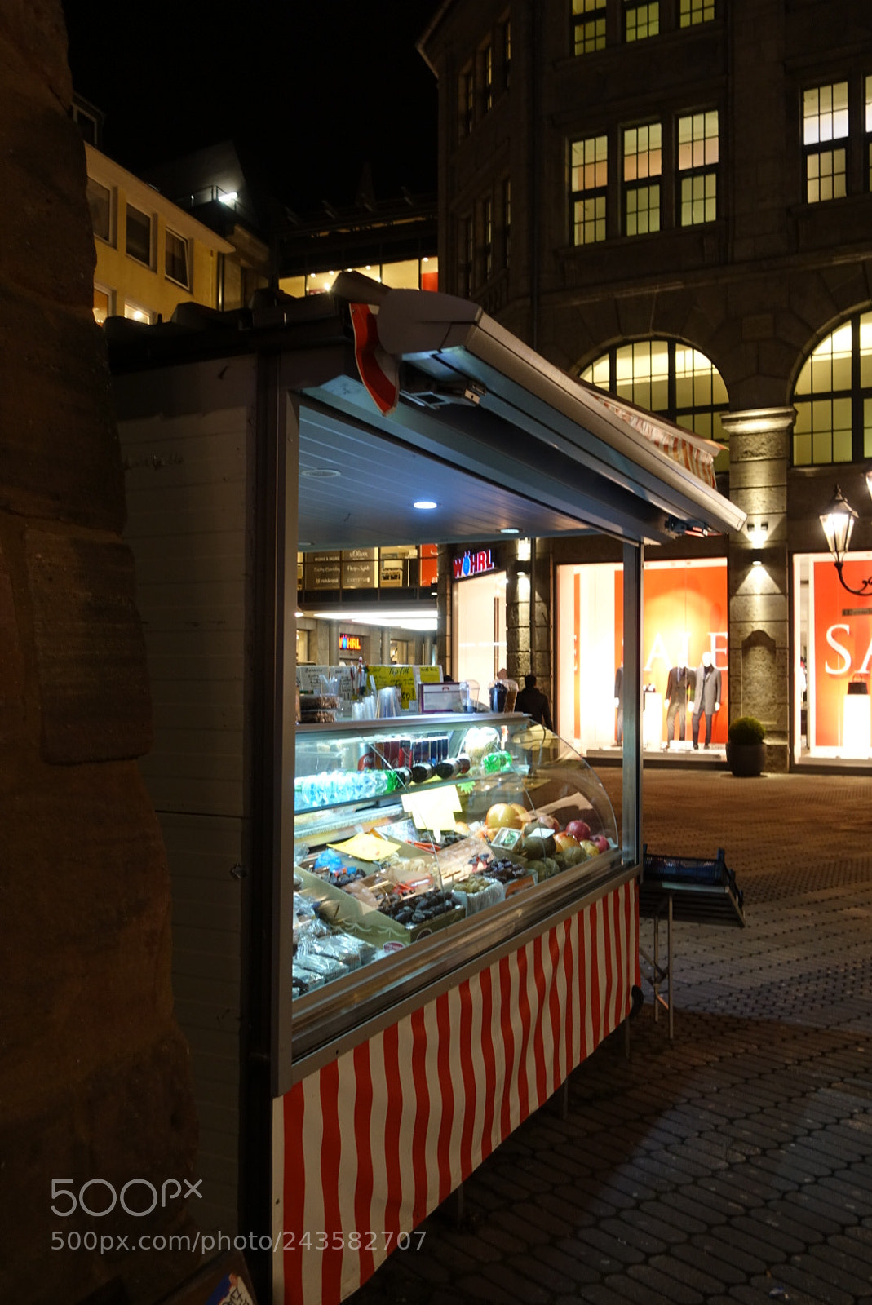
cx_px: 436
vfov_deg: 60.3
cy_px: 652
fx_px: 1125
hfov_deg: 42.4
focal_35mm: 31
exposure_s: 1/40
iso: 400
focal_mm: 11.22
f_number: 2.5
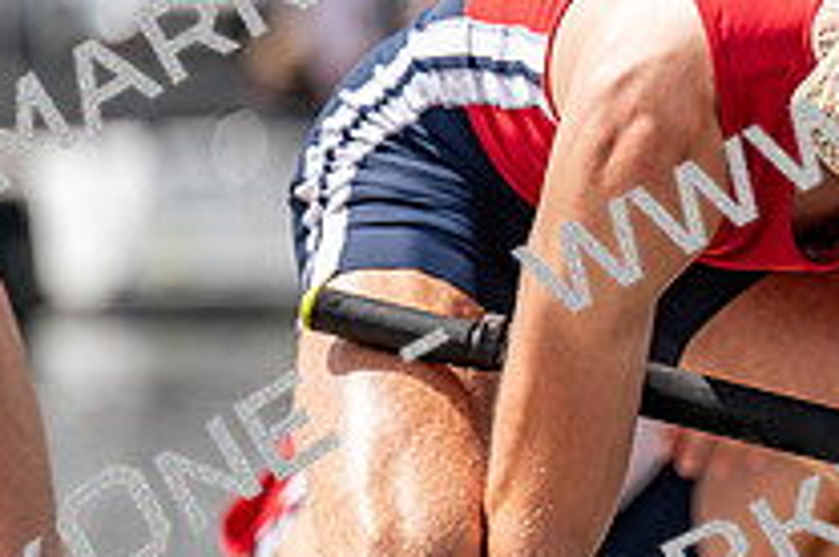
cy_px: 325
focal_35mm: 559
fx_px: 13008
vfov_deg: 2.5
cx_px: 1012
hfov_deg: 3.7
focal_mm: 200
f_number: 2.8
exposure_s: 1/2000
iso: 100
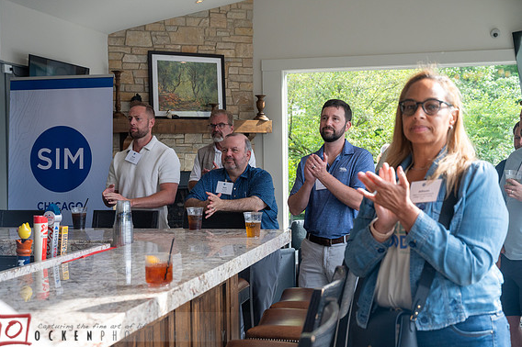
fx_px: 768
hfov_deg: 37.5
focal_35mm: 53
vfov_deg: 25.5
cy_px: 171
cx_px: 257
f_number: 5
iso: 1000
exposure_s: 1/400
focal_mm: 50
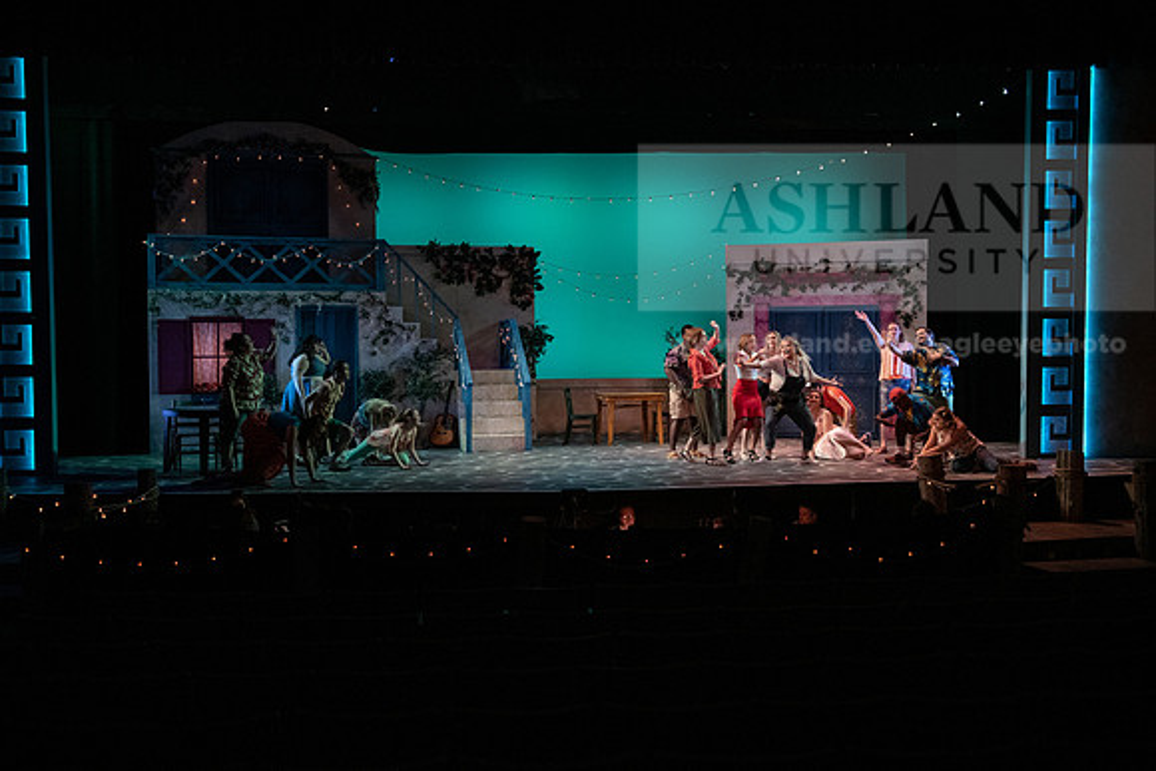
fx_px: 1220
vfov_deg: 35.1
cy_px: 386
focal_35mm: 38
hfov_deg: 50.7
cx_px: 578
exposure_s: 1/320
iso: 4000
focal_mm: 38
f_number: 3.5
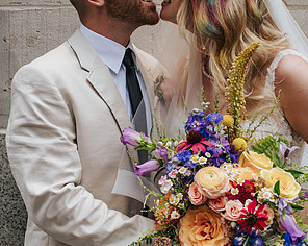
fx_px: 692
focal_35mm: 76
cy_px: 124
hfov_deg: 25.1
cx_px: 148
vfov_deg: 20.1
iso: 360
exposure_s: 1/320
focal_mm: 35
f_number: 3.2
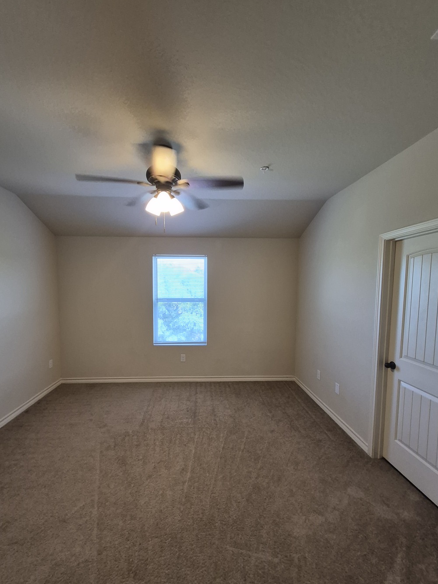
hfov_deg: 85.6
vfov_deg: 102.0
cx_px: 208
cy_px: 308
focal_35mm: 14
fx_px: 236
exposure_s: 1/60
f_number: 2.2
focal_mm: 1.74
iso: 200
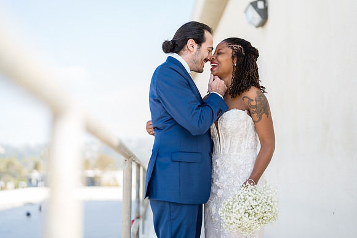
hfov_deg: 39.6
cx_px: 178
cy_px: 119
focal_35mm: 50
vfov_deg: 27.0
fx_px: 496
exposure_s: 1/1250
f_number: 1.2
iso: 100
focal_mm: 50
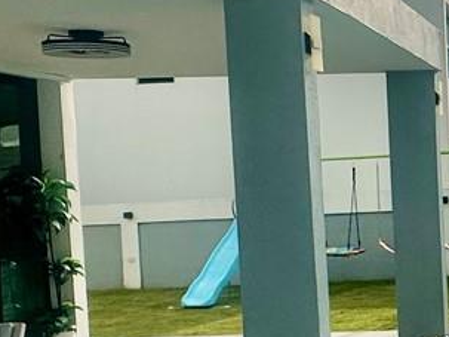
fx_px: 959
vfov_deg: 19.8
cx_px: 578
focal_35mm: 74
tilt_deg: -3.2
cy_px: 238
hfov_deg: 23.4
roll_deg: +1.4
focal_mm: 2.22
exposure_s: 1/4831
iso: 50
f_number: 2.2
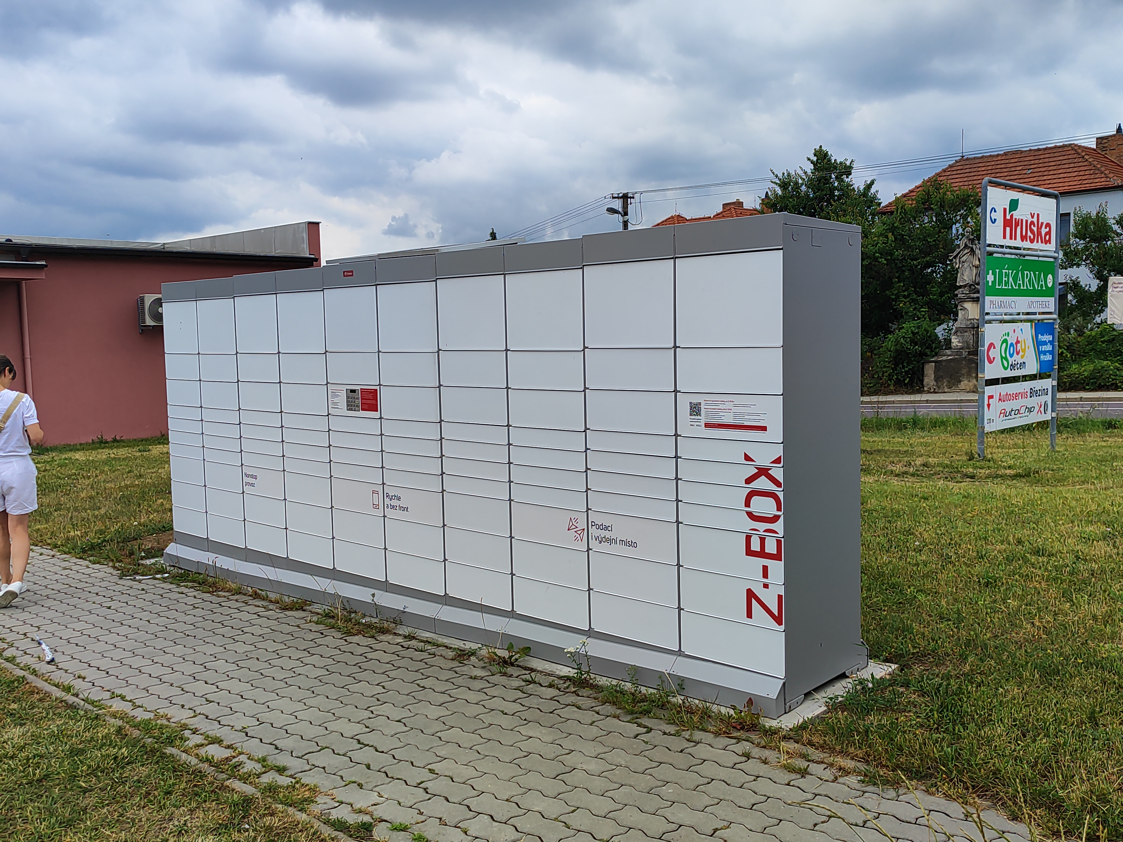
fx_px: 779
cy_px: 421
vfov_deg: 56.8
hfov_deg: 71.6
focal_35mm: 24
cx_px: 562
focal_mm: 5.89
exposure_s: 1/349
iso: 50
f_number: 1.89
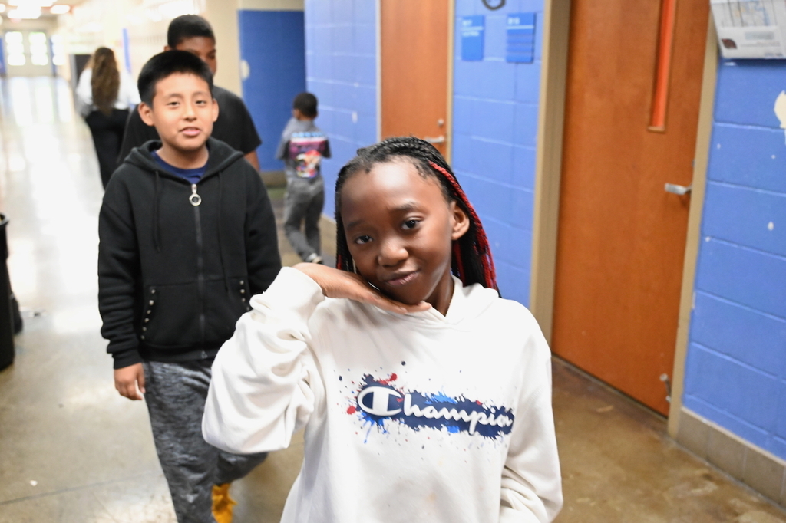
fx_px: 786
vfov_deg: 36.8
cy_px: 262
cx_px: 393
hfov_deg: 53.1
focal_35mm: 36
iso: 12800
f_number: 4
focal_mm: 36
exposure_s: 1/250
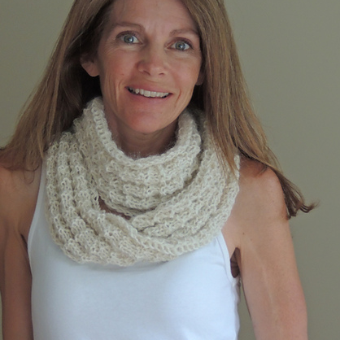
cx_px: 143
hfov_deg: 15.1
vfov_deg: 15.2
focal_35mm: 115
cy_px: 153
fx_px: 1278
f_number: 4
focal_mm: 15.1
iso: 500
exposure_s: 1/25
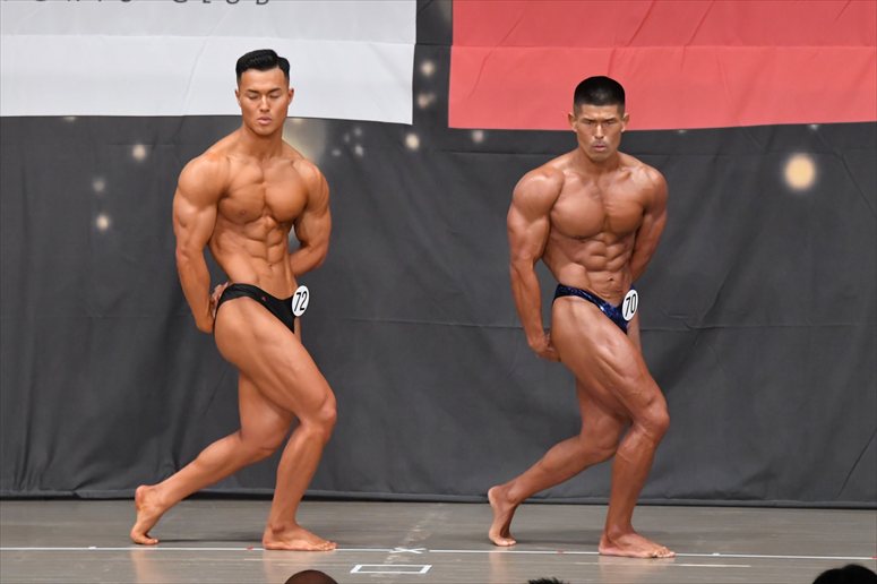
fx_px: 5844
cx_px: 438
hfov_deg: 8.6
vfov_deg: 5.7
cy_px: 292
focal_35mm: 240
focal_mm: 160
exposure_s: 1/400
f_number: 5.6
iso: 6400
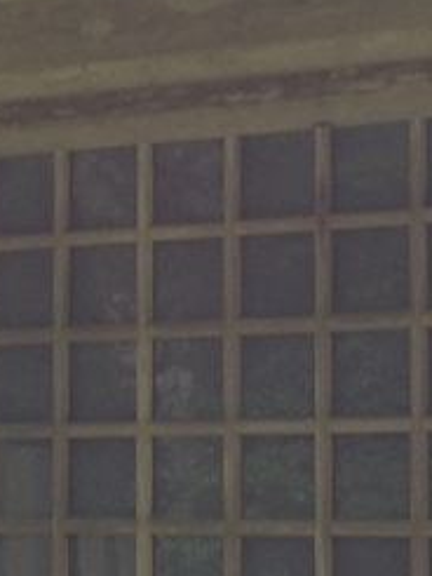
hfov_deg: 10.4
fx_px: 2361
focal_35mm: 142
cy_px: 407
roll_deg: +0.8
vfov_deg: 13.9
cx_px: -12
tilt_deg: +3.3
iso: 40
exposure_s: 1/30
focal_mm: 4.15
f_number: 2.2
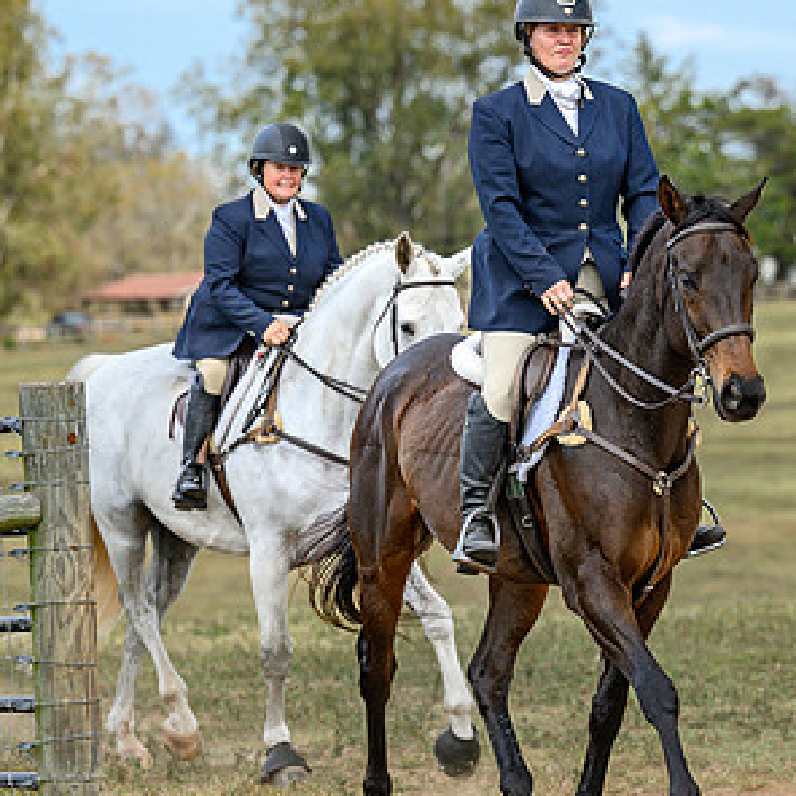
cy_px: 461
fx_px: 6270
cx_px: 503
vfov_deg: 7.3
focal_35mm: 241
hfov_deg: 7.3
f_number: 3.5
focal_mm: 120
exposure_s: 1/1000
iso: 400
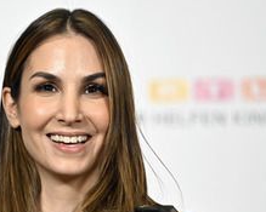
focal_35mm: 319
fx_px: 2510
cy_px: 179
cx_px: 67
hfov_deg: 6.1
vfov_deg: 4.8
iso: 1000
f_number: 2.8
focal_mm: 165
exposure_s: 1/640
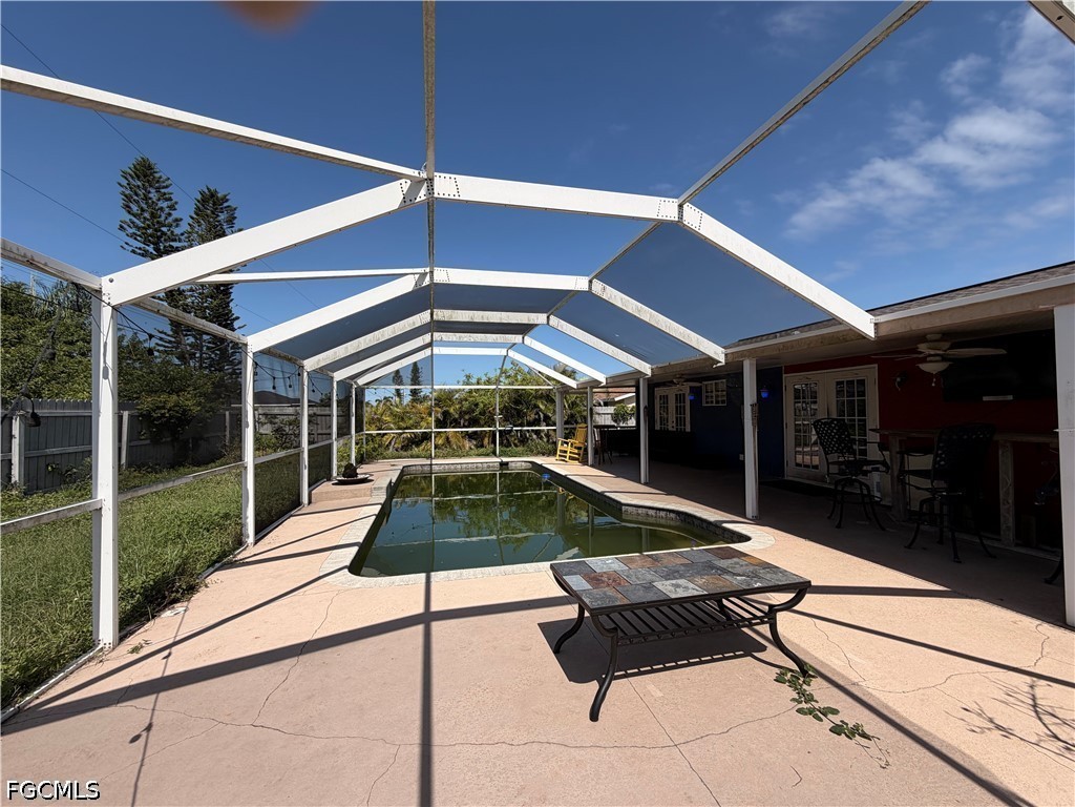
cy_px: 404
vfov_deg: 85.7
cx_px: 538
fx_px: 435
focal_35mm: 14
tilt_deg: +0.8
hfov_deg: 102.1
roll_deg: +0.5
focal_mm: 2.22
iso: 20
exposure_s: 1/1105
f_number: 2.2
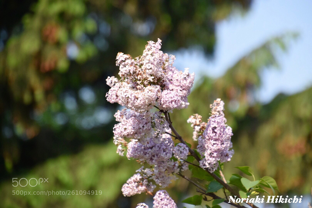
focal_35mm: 300
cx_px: 156
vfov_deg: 4.6
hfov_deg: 6.9
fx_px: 2600
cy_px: 104
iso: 1000
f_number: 6.3
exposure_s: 1/2000
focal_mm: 200
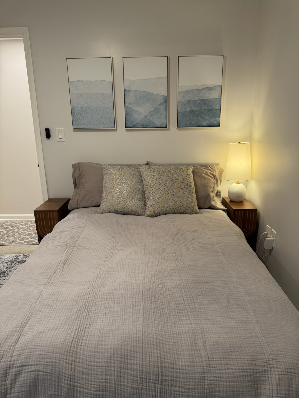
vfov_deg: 71.6
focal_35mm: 24
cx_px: 150
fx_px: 276
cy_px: 199
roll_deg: +0.9
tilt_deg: -16.1
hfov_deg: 56.8
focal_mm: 6.76
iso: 160
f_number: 1.78
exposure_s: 1/60
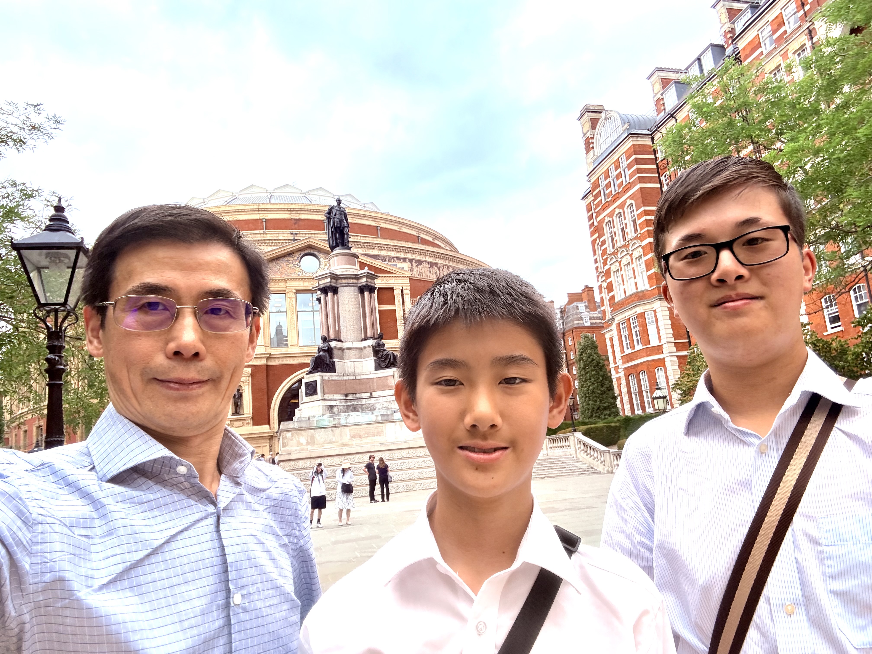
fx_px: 579
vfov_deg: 58.9
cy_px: 327
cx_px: 436
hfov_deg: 73.9
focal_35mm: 23
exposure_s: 1/243
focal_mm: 2.69
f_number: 1.9
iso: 64
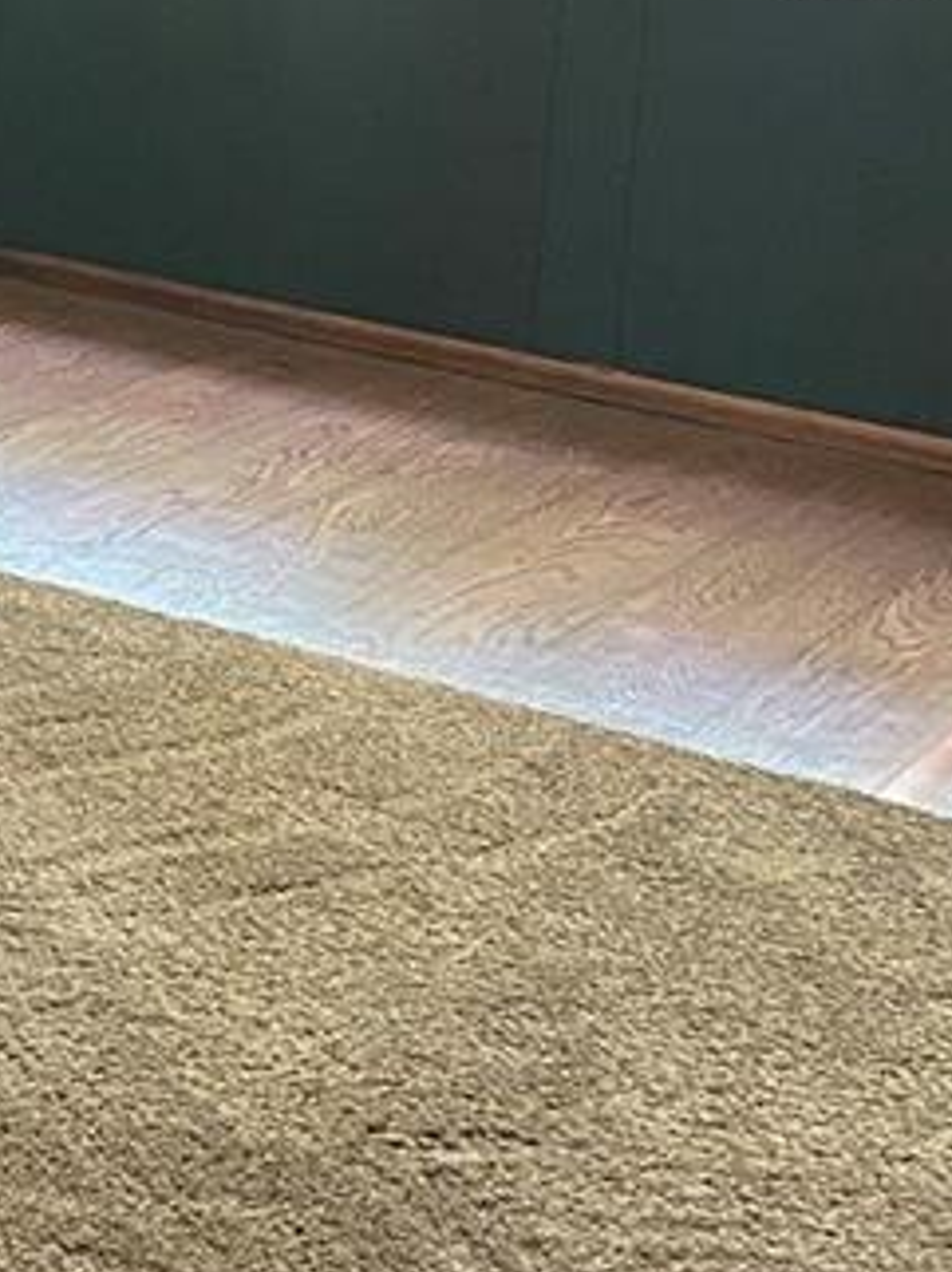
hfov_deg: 13.7
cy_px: -32
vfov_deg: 19.6
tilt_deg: -8.9
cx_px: -715
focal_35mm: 97
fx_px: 3562
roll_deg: -2.1
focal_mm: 4.25
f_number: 1.8
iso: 500
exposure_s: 1/52
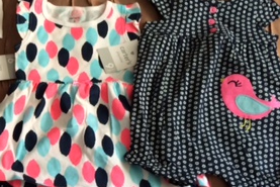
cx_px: -39
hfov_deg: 25.7
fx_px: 560
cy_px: 125
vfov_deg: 18.9
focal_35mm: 72
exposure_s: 1/30
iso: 100
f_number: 2.2
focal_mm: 4.12
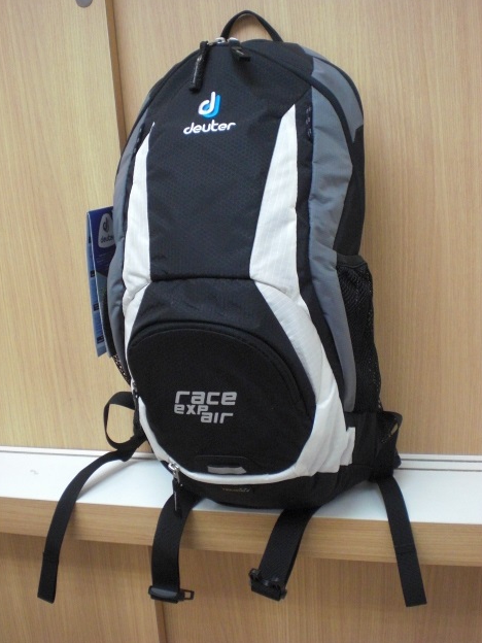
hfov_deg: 36.8
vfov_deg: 47.9
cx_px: 238
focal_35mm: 39
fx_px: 724
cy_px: 319
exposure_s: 1/100
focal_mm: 6.3
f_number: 3.1
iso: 400
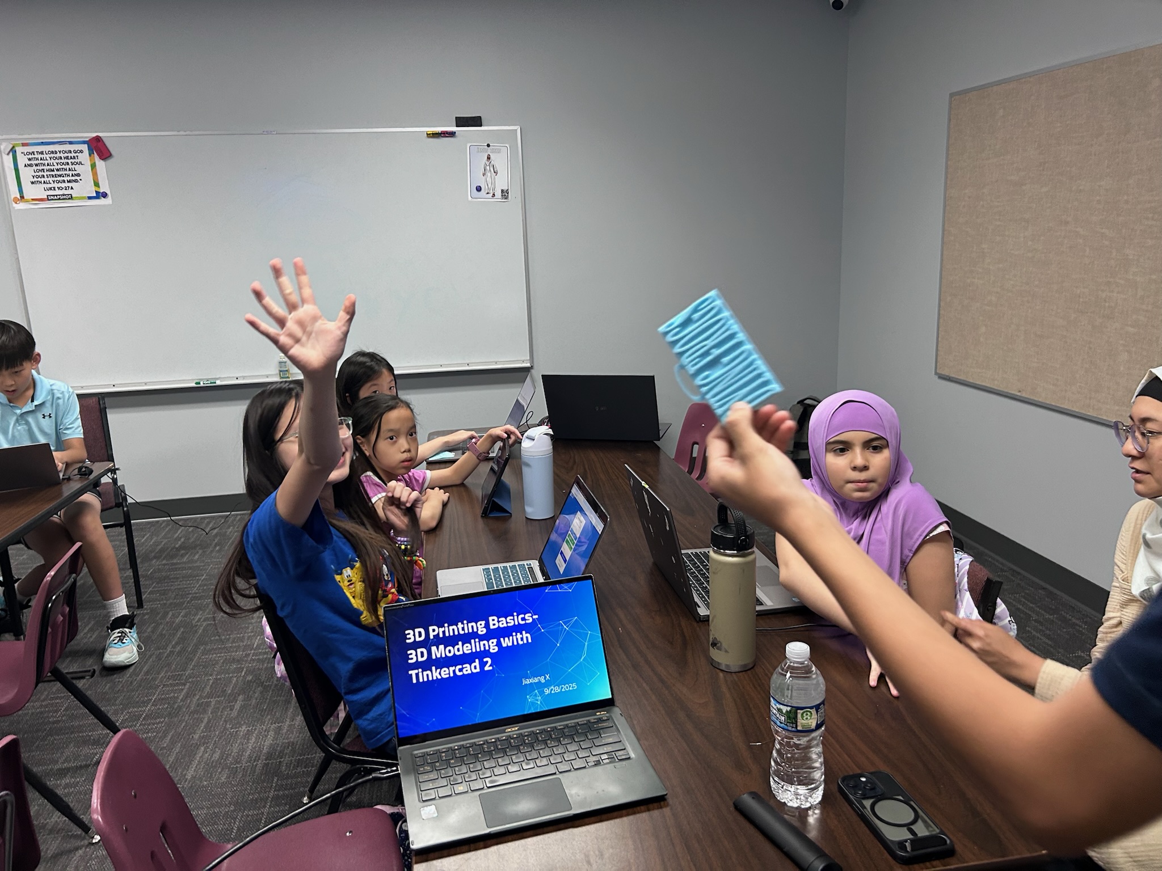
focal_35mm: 26
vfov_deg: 53.1
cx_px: 581
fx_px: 873
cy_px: 436
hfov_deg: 67.3
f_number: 1.5
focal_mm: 5.7
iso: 200
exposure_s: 1/60
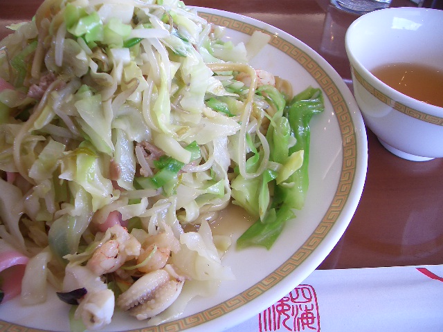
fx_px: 448
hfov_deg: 52.6
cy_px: 166
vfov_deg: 40.7
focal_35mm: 35
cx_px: 222
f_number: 2.6
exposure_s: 1/60
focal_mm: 5.8
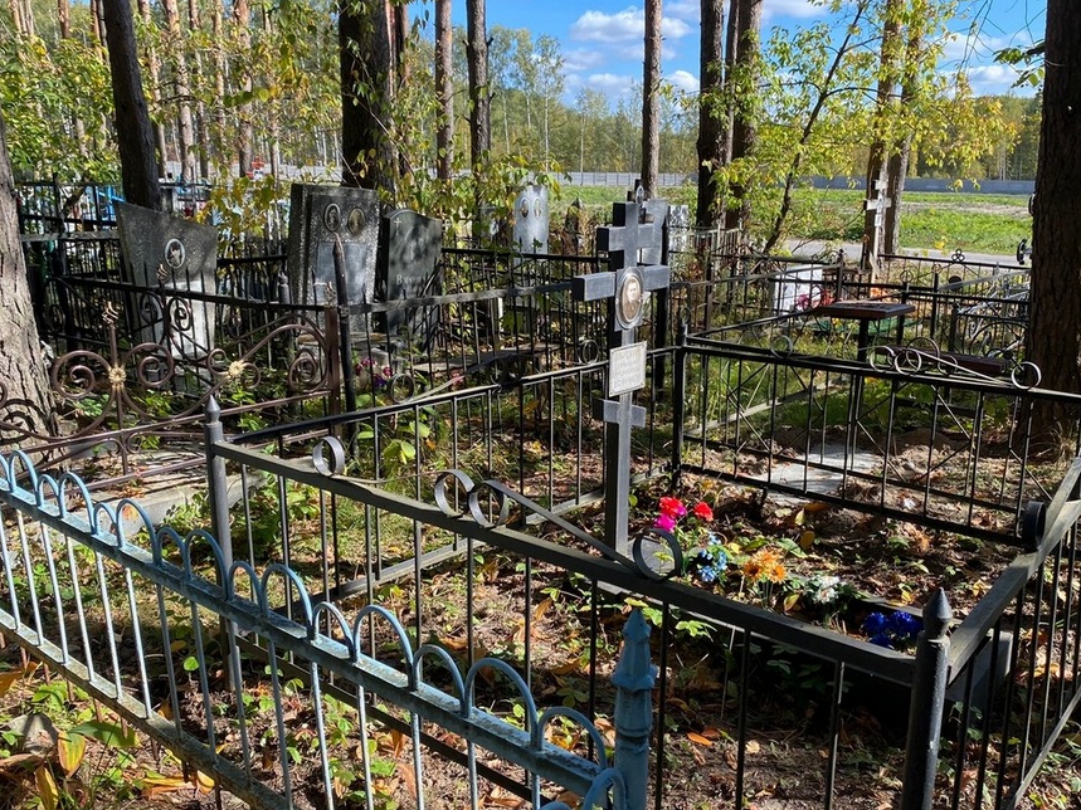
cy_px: 434
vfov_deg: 45.4
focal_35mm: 31
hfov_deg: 58.1
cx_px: 618
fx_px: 968
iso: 32
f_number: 1.8
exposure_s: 1/600
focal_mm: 4.25
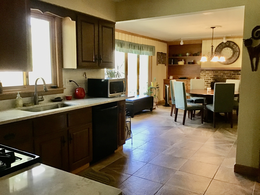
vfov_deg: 45.4
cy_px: 98
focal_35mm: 31
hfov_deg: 58.4
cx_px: 130
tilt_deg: -4.9
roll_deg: -0.1
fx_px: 233
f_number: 2.4
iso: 160
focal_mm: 3.3
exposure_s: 1/30
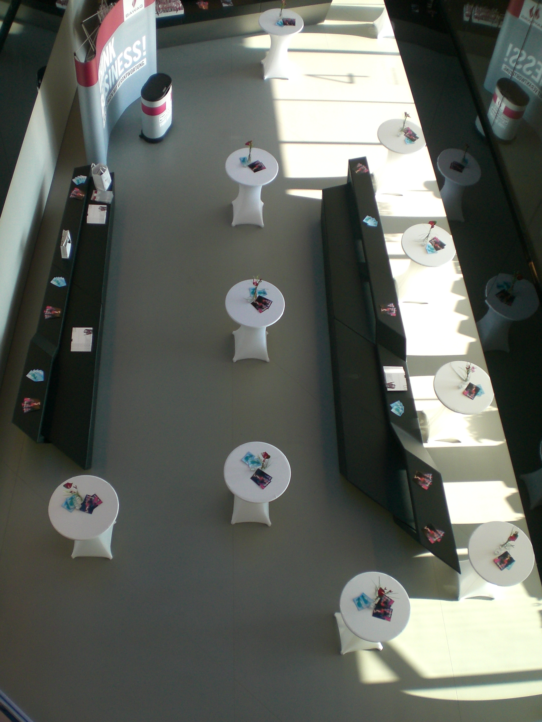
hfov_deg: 37.7
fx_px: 793
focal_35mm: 38
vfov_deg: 49.0
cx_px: 271
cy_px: 361
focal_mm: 6.3
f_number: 3.1
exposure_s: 1/125
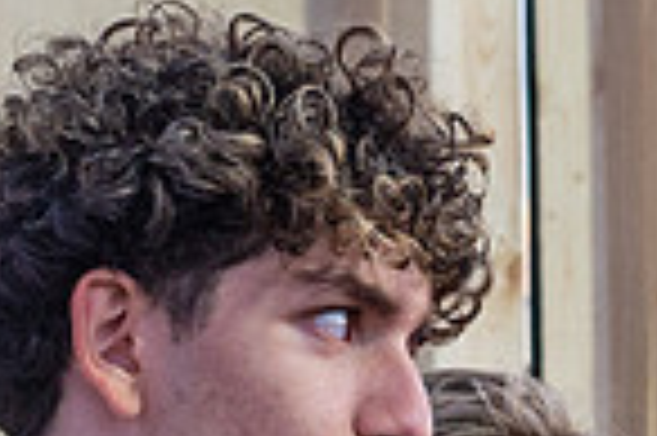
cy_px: 508
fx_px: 5469
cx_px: 469
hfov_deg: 6.9
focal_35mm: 300
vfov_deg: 4.6
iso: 1600
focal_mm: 50
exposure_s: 1/320
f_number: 5.6
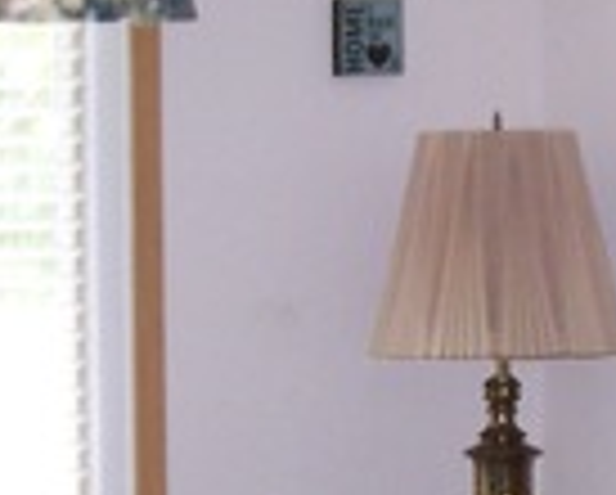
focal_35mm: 173
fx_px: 3158
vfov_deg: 8.9
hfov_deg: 11.1
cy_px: 472
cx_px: 544
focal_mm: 6.3
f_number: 2.8
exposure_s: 1/60
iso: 140
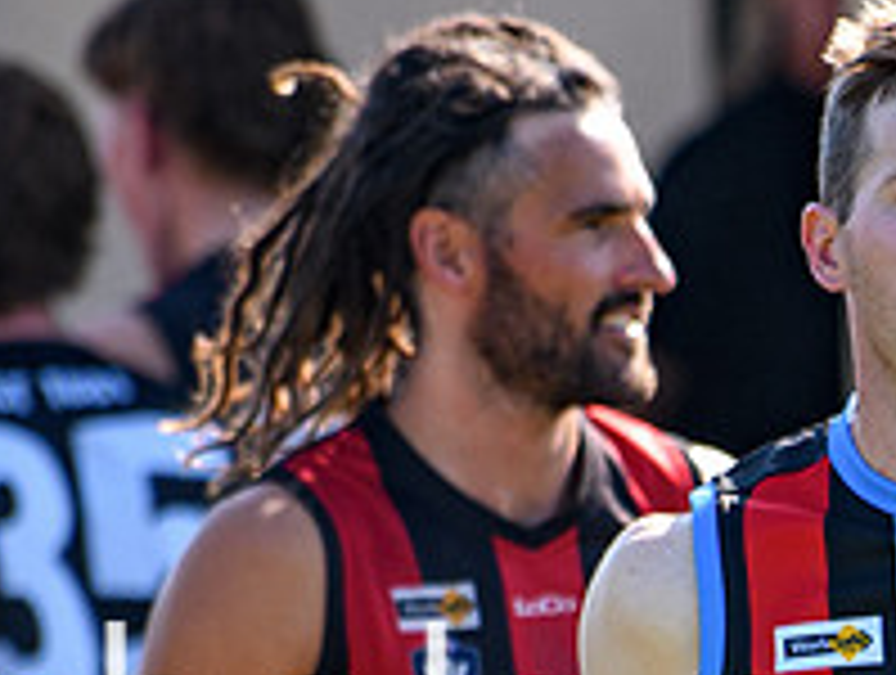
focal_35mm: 1422
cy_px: 846
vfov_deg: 1.0
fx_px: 36874
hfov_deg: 1.4
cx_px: 1188
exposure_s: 1/1600
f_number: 2.8
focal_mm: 200
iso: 200
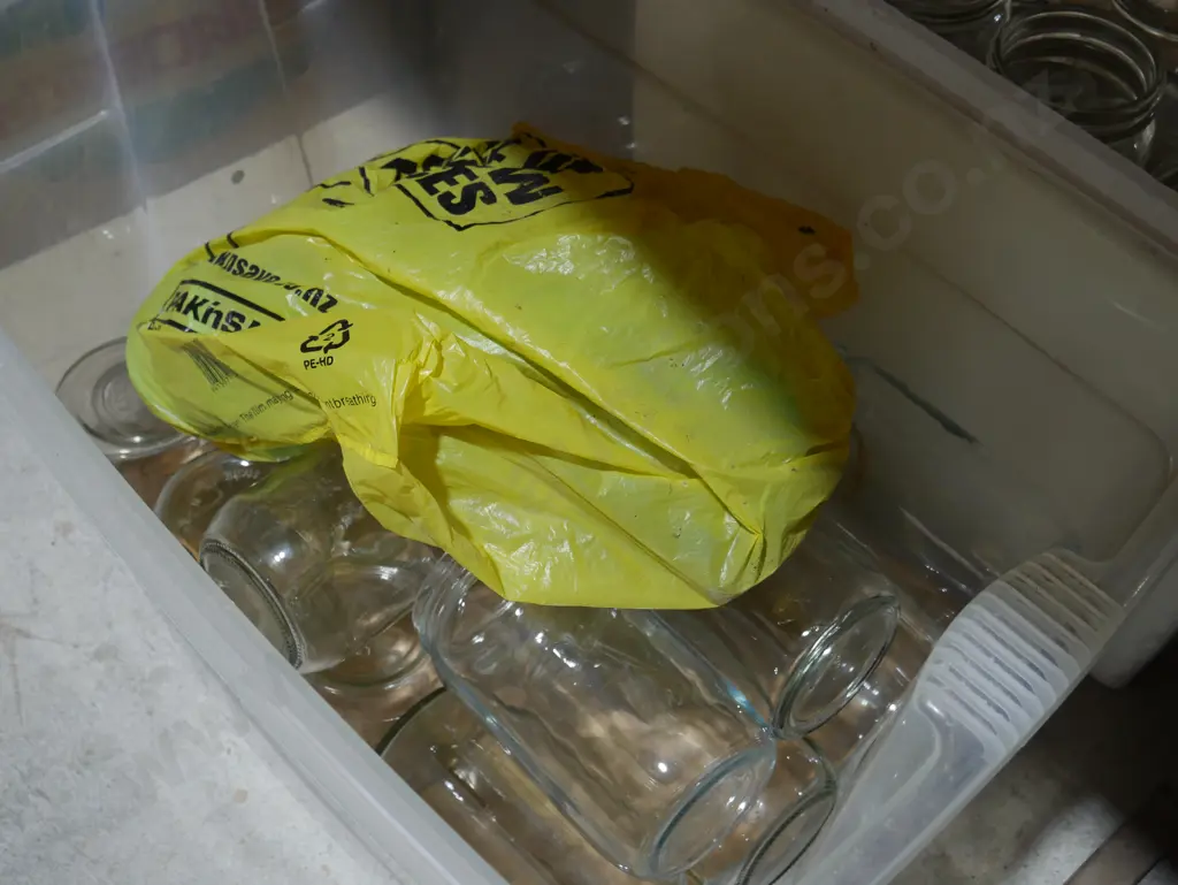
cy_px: 442
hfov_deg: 44.8
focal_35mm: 42
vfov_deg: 34.4
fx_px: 1430
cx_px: 589
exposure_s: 1/60
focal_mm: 21
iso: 320
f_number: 4.6
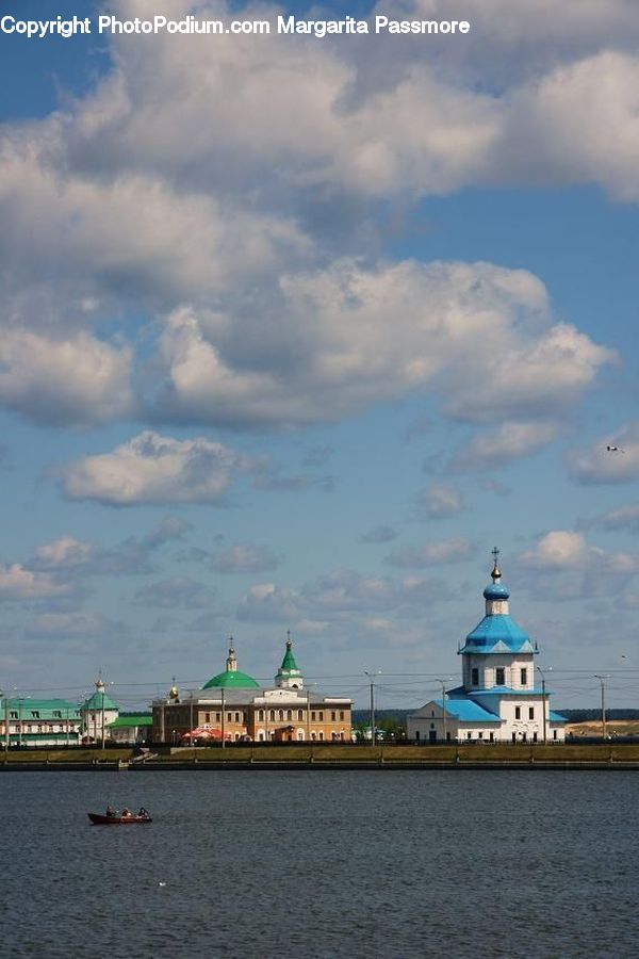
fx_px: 2396
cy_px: 480
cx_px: 320
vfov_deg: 22.6
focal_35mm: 90
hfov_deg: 15.2
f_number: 13
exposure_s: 1/160
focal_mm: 60
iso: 200
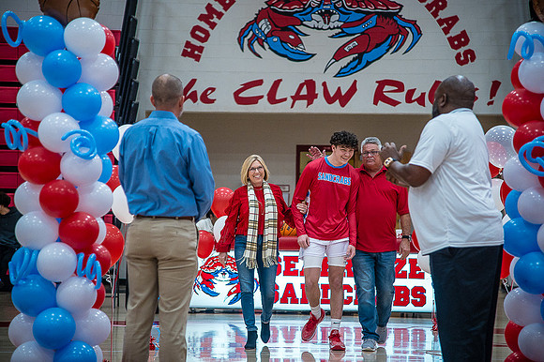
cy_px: 181
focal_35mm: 120
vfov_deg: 11.4
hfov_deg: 17.1
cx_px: 272
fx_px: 1812
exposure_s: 1/320
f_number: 4
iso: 2000
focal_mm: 120
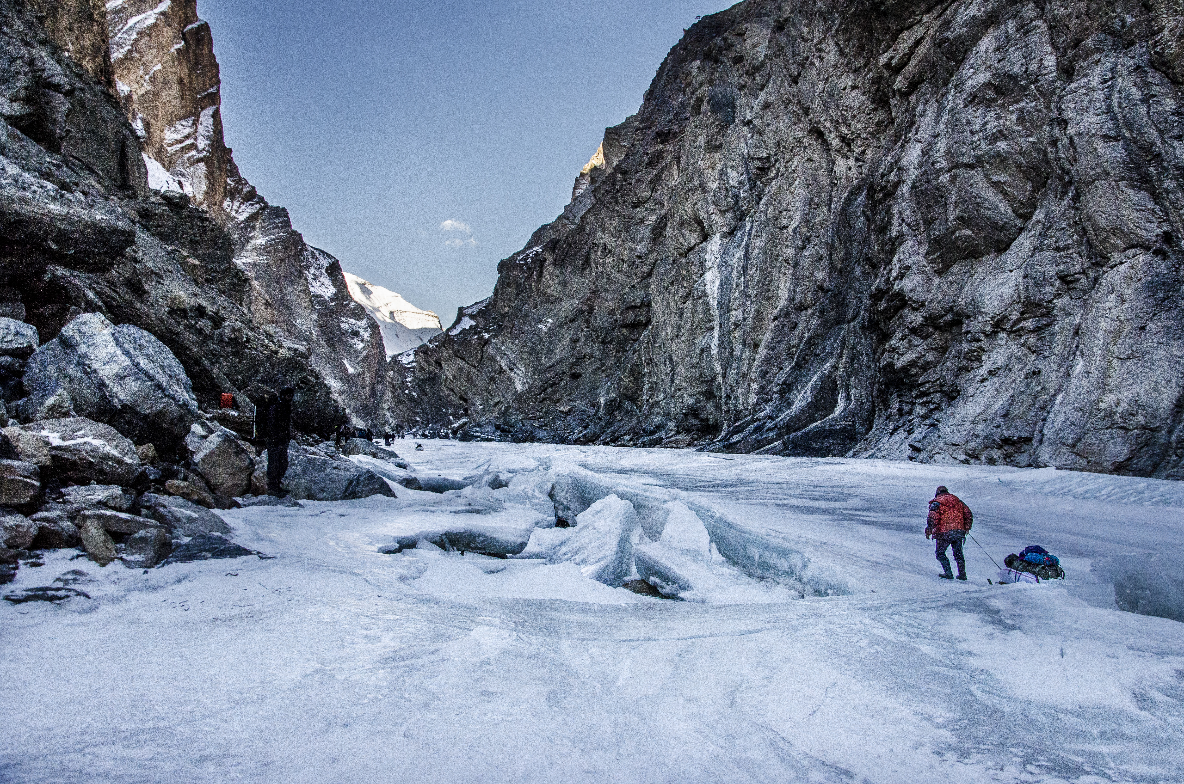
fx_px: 886
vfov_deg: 47.7
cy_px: 392
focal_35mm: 27
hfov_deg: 67.5
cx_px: 592
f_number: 7.1
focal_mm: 18
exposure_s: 1/800
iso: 1600
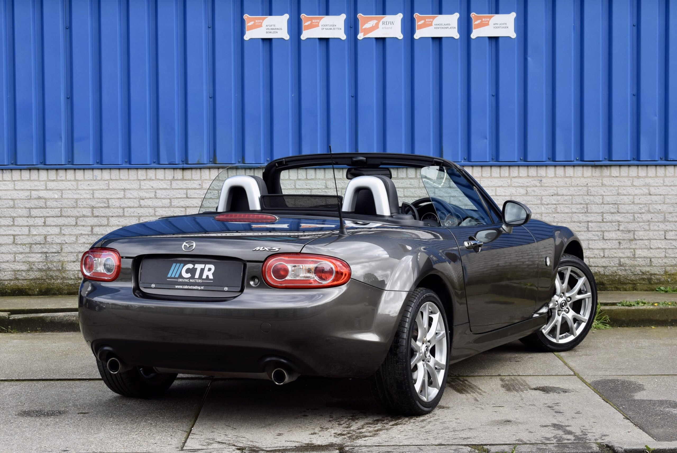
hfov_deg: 24.6
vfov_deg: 16.6
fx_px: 1553
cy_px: 226
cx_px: 338
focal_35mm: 82
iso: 360
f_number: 8
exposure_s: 1/250
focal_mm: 55
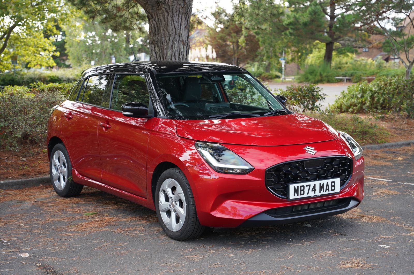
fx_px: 703
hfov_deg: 32.8
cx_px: 207
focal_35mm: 61
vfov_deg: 22.2
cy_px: 138
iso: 400
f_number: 4
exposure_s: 1/160
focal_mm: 61.2
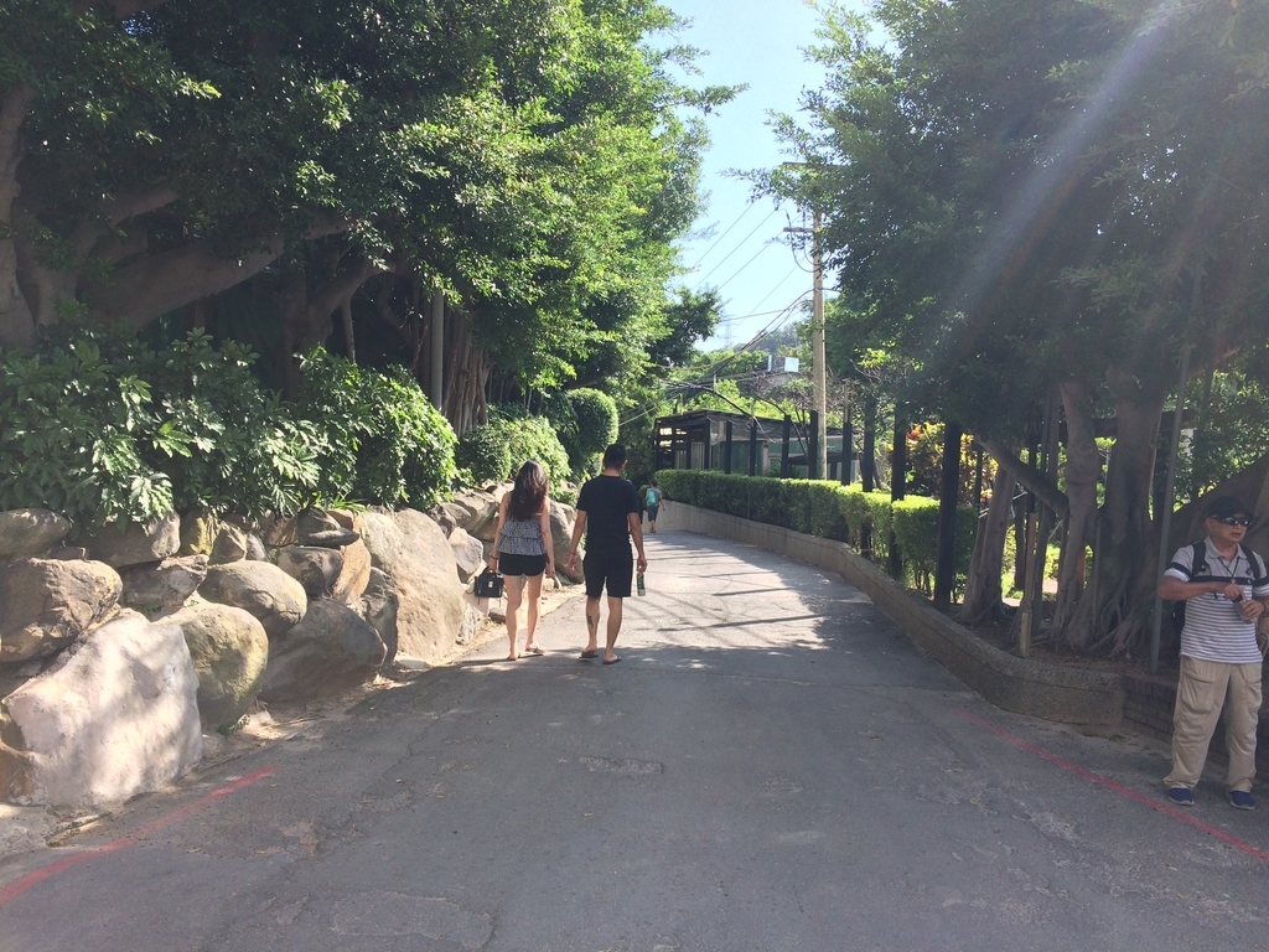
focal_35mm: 29
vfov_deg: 48.2
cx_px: 634
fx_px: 1063
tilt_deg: -2.6
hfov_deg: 61.7
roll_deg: -1.9
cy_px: 476
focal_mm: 4.15
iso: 32
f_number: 2.2
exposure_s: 1/631
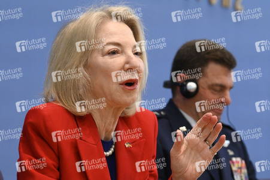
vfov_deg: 10.1
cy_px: 90
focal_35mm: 135
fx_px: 1012
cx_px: 135
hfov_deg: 15.2
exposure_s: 1/500
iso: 4000
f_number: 7.1
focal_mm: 135
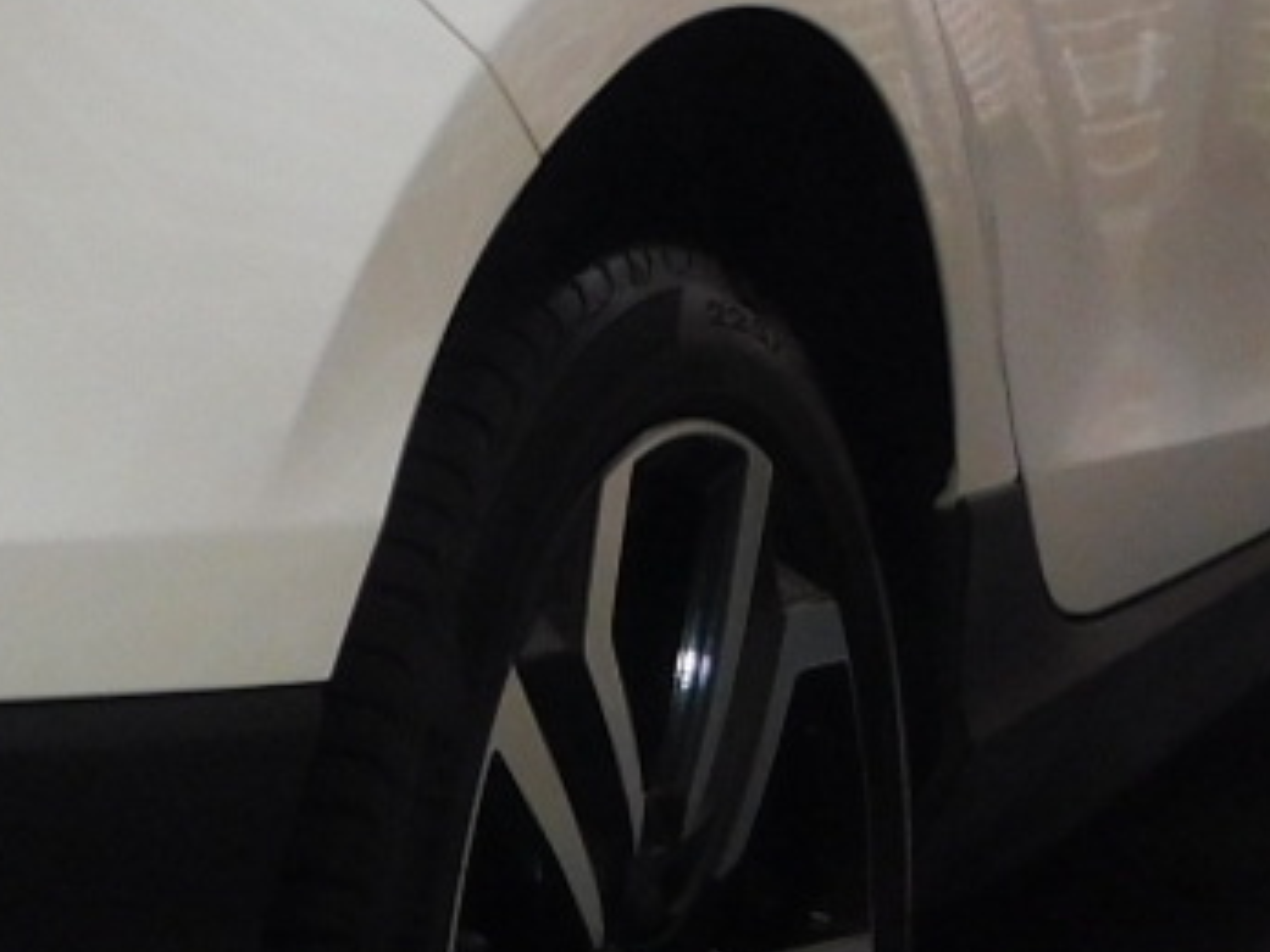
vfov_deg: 13.9
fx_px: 3888
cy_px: 333
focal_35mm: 106
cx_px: -406
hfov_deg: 17.4
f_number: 3
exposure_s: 1/30
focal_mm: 4
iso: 200
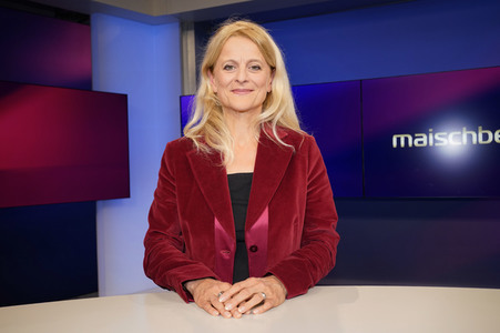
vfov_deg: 41.1
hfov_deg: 58.8
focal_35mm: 32
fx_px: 444
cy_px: 166
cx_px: 250
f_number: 5.6
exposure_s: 1/125
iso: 2000
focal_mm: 32
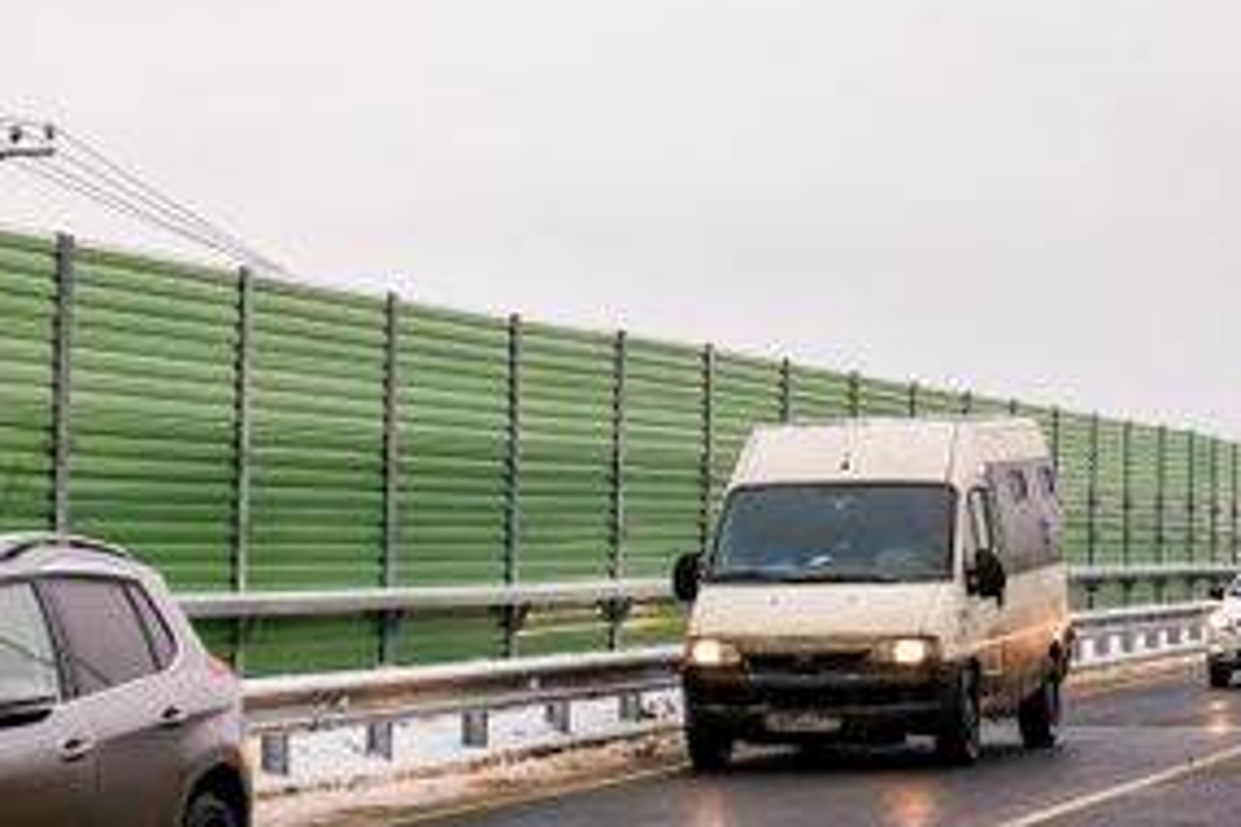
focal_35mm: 125
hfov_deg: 16.4
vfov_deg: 11.0
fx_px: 4309
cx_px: 546
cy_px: 553
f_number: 5
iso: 1250
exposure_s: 1/800
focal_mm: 51
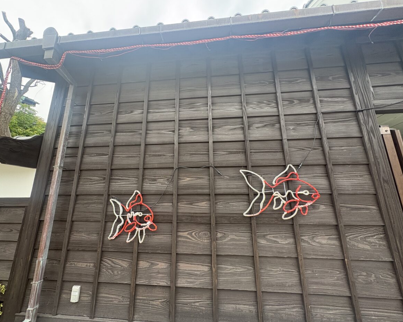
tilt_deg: +14.4
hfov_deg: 96.7
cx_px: 191
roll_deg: +0.1
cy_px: 158
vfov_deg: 84.0
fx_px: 179
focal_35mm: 15
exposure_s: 1/99
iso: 125
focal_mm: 2.22
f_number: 2.2
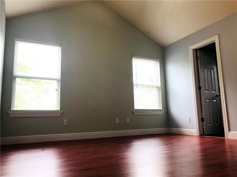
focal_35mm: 28
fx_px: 192
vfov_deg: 49.7
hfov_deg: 63.4
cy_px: 88
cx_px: 118
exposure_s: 1/60
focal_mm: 3.99
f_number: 1.8
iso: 32
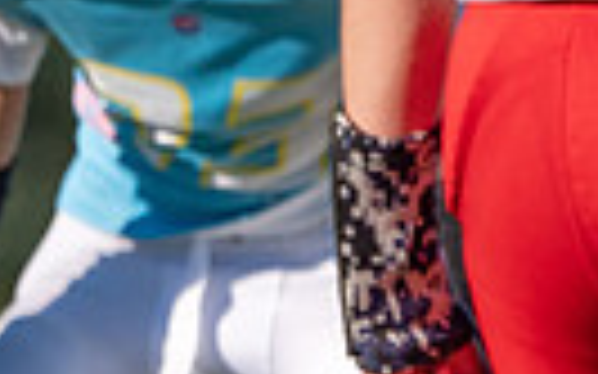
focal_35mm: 1636
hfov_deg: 1.3
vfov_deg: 0.8
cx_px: -721
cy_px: 468
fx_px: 26651
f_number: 5.6
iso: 160
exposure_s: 1/2000
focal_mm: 321
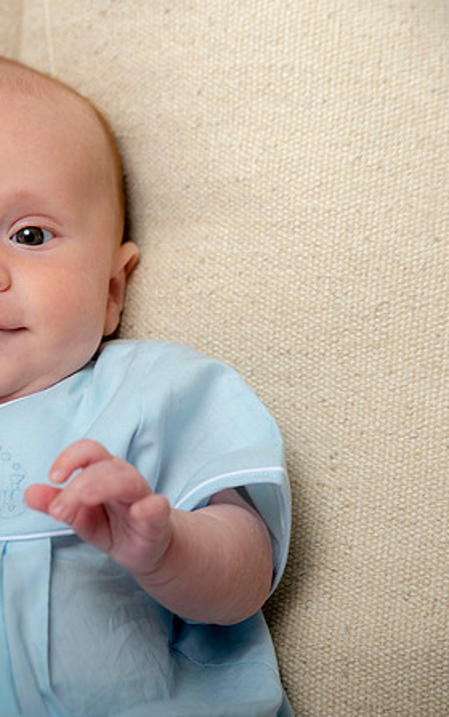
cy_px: 359
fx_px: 5278
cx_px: 62
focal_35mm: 270
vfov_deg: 7.8
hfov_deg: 4.9
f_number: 5.6
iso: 250
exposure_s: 1/200
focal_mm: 175
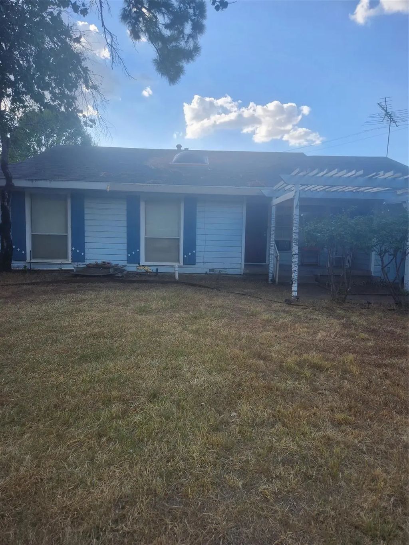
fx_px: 362
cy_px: 272
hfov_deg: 58.9
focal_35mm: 23
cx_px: 204
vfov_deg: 73.9
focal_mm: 5.4
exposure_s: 1/441
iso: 20
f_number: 1.8
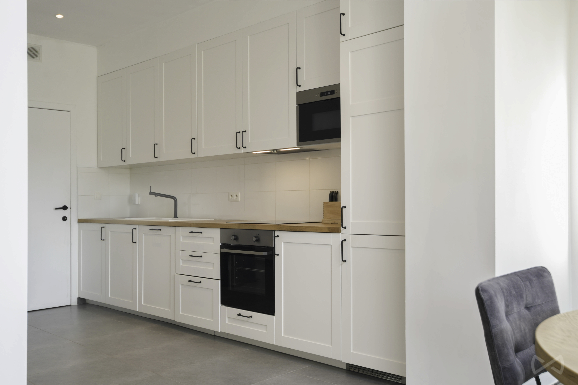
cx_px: 289
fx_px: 578
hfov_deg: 53.1
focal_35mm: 36
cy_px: 192
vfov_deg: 36.9
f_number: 4.5
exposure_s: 1/20
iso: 100
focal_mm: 24
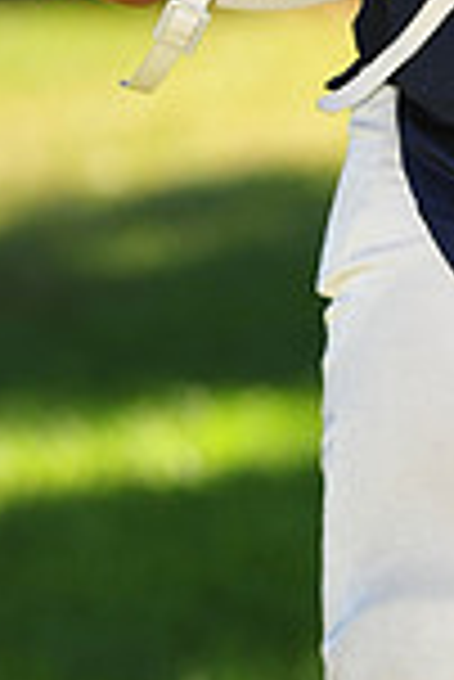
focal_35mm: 652
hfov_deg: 2.1
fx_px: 12305
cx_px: 724
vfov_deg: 3.1
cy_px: -450
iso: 200
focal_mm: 170
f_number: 4.5
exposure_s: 1/400
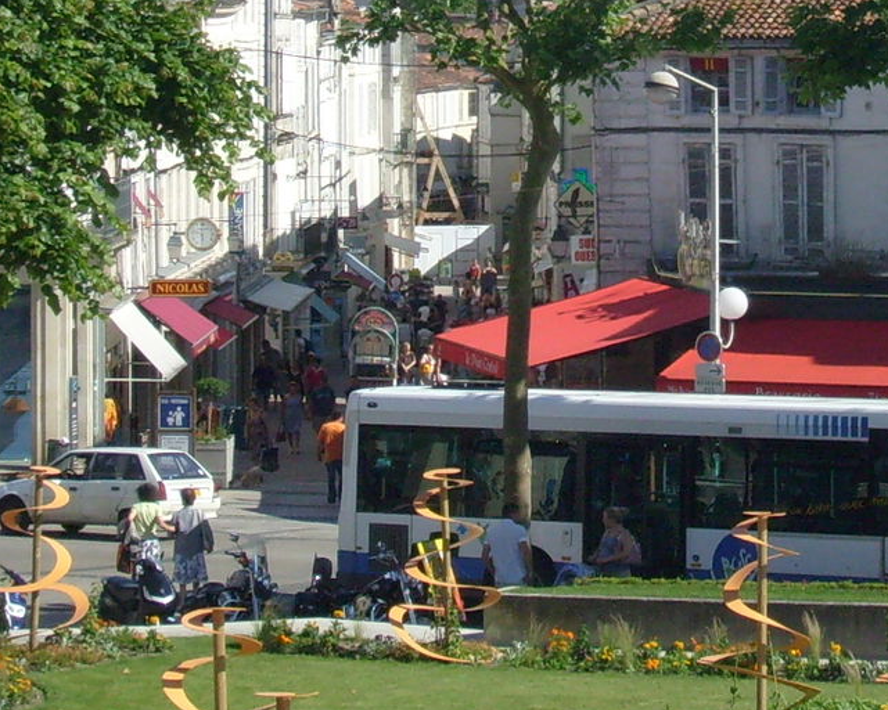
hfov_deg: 12.6
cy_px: -26
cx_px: 675
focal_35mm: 152
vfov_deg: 10.1
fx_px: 3995
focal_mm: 8.7
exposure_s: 1/250
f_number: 8.4
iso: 80
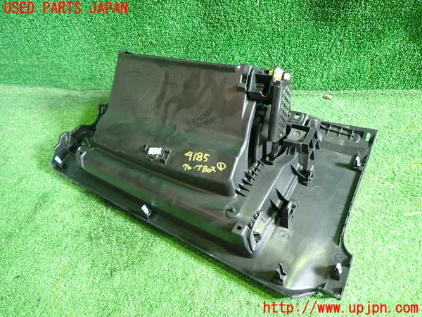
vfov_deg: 54.9
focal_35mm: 25
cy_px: 158
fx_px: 305
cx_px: 211
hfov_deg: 69.4
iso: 400
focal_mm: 4.5
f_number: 2
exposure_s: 1/30
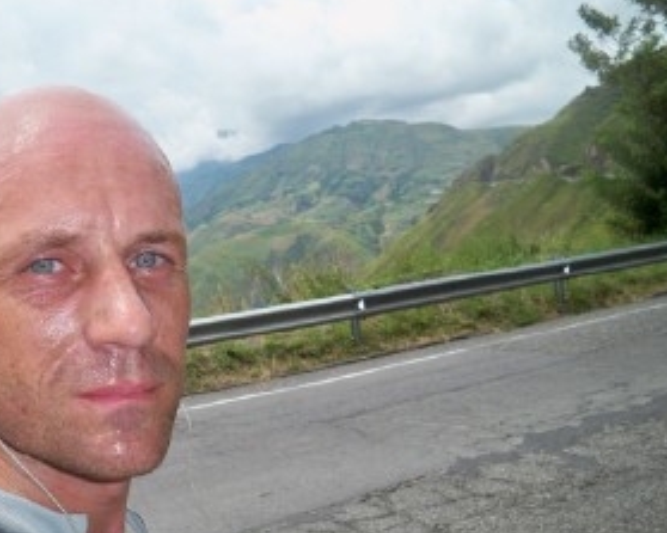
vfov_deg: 30.8
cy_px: 272
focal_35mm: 49
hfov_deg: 37.6
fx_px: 967
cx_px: 213
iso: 64
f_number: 3.1
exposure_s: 1/640
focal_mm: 6.3
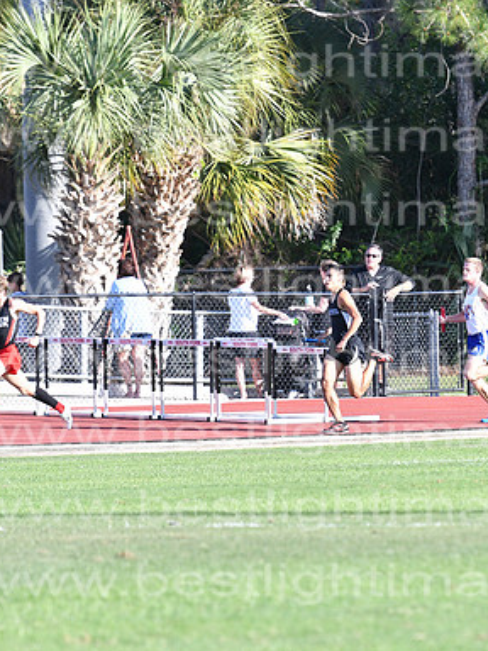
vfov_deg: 5.4
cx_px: 359
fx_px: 6955
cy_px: 325
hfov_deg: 4.0
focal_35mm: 370
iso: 800
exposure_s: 1/2500
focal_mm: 170
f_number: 5.6
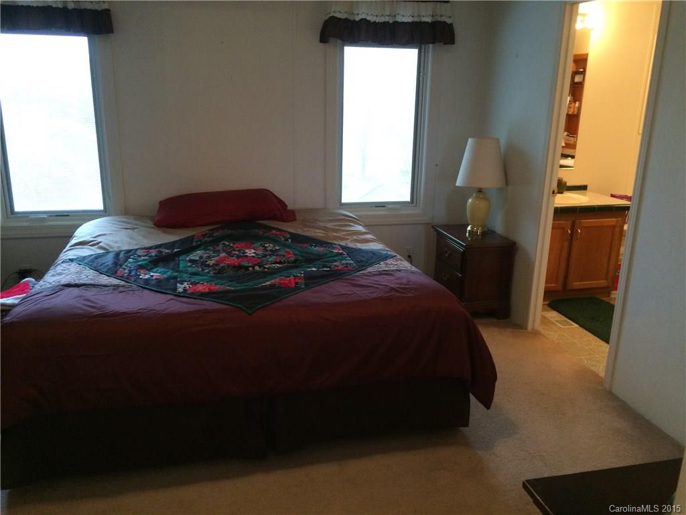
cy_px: 258
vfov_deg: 48.2
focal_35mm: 29
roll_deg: -1.7
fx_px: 575
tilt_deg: -16.4
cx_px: 343
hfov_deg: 61.7
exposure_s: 1/30
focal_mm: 4.15
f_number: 2.2
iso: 200
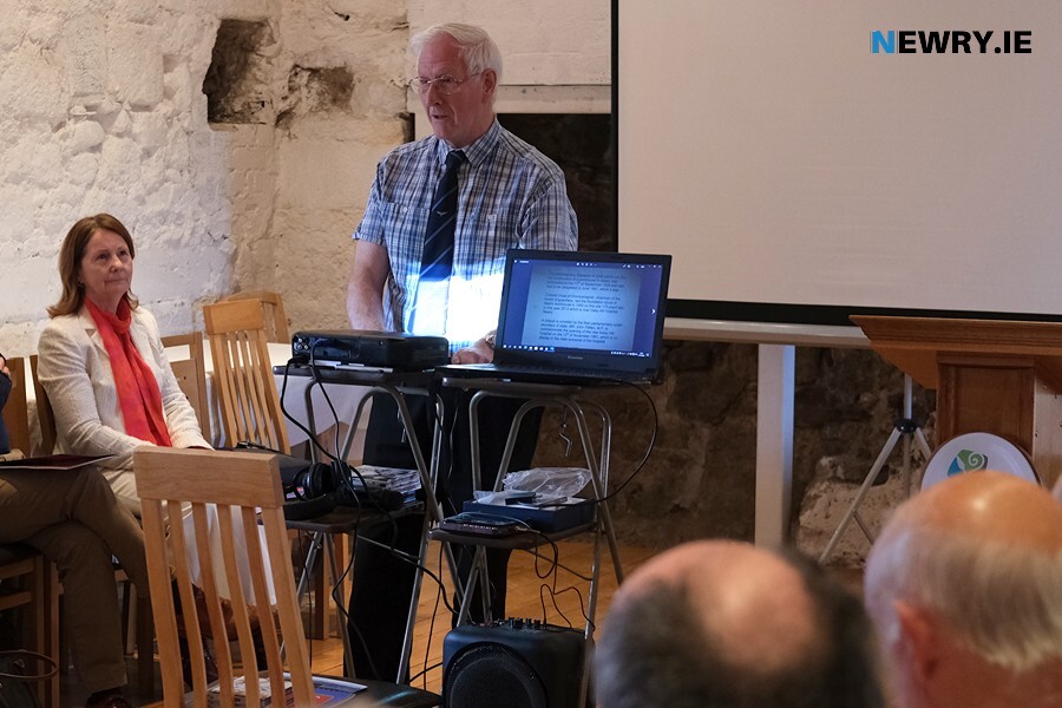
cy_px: 354
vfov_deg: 25.5
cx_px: 531
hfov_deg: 37.5
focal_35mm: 53
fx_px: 1563
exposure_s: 1/100
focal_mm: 35
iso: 1600
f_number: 2.8
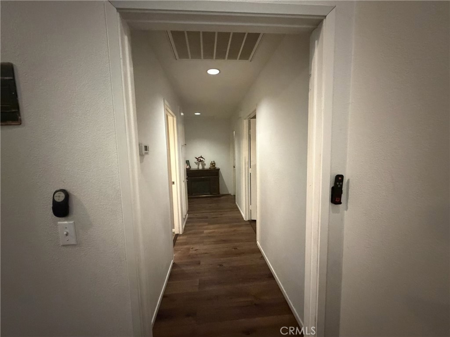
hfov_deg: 102.1
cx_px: 225
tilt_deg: -5.1
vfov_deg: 85.7
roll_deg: +1.8
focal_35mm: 14
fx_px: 182
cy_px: 168
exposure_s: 1/40
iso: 1250
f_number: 2.2
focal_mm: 2.22
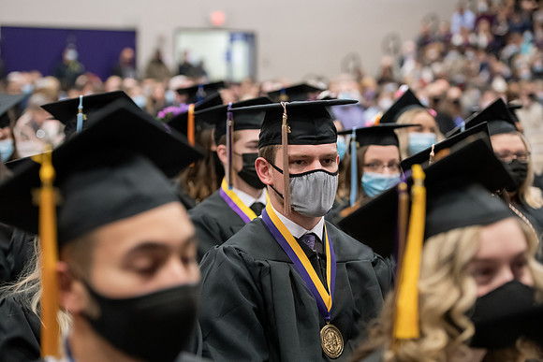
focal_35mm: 92
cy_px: 181
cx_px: 272
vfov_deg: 14.9
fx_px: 1388
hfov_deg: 22.1
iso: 3200
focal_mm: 92
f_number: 3.5
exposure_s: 1/200
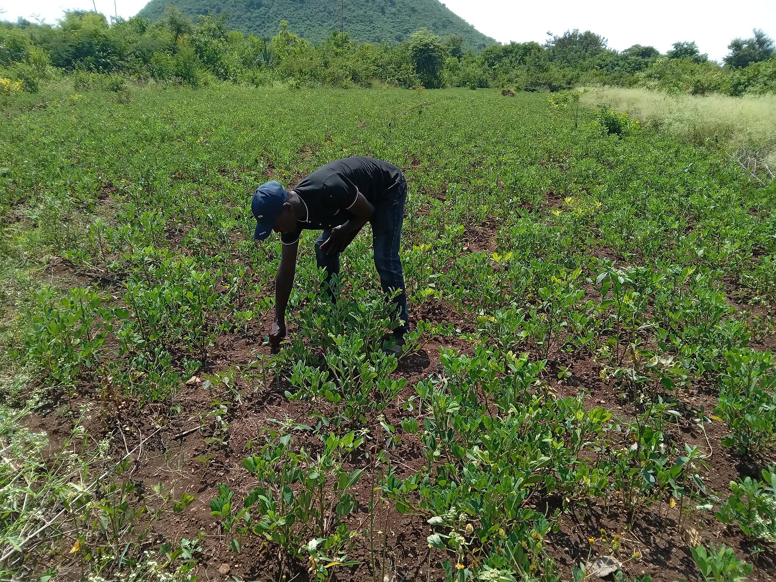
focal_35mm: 35
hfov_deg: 52.6
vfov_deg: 40.7
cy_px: 291
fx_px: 785
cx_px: 388
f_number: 2.8
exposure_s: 1/500
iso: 125
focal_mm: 3.38
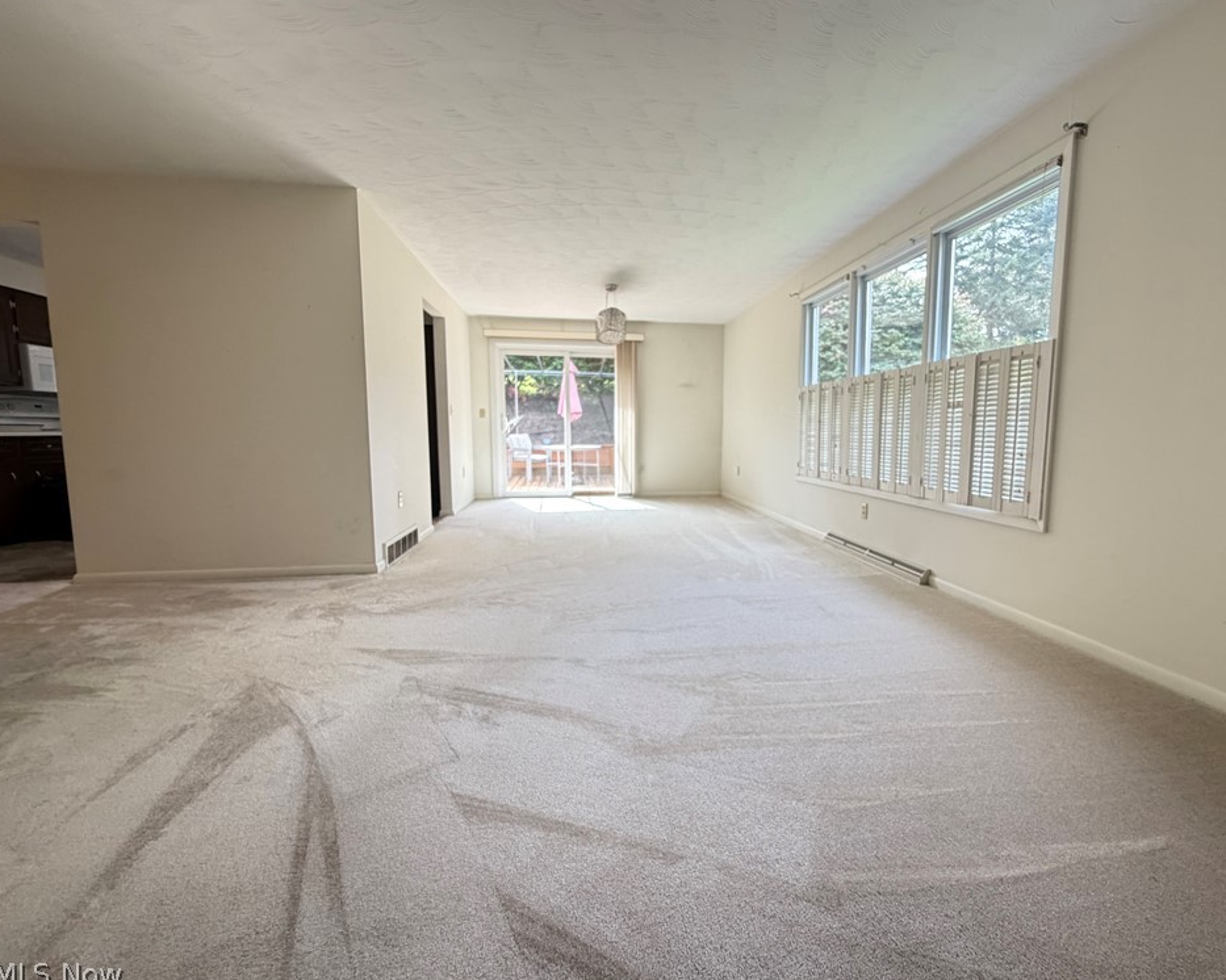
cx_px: 658
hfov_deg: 96.6
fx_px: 544
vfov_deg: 84.0
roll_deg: -0.2
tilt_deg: -6.8
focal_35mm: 15
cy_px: 491
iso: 320
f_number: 2.2
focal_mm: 2.22
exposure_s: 1/121
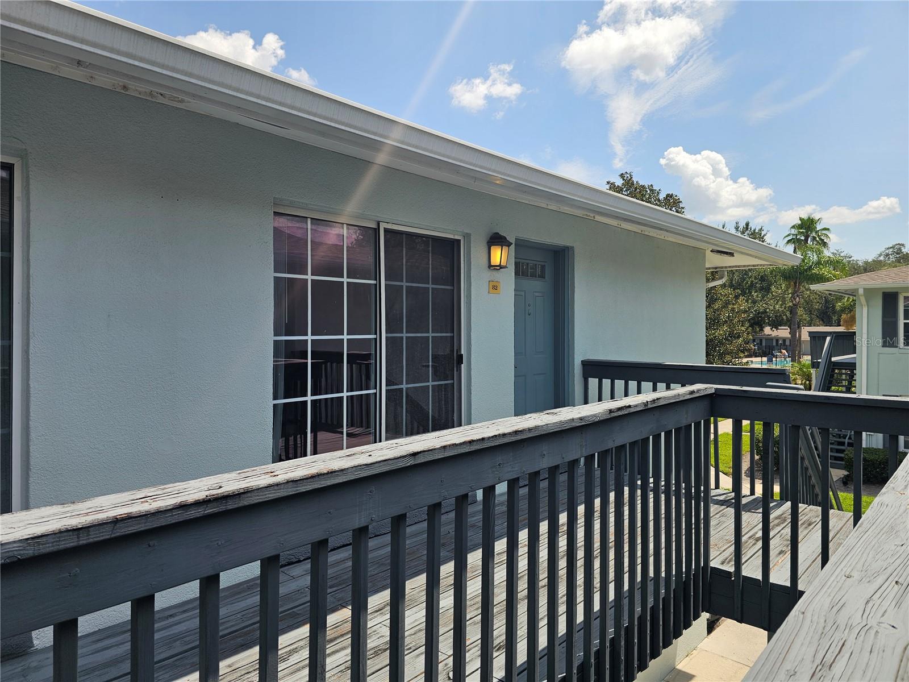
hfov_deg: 73.9
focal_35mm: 23
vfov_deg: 58.9
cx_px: 454
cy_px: 341
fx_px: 604
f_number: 1.7
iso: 10
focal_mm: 6.3
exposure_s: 1/611
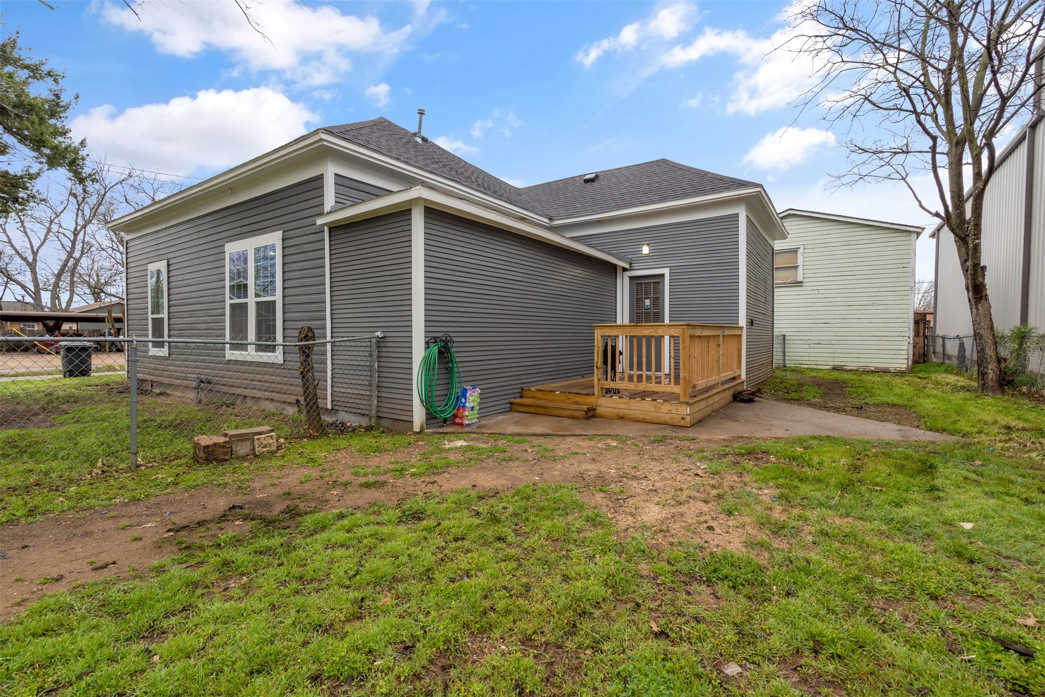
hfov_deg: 96.7
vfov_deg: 73.7
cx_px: 522
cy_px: 348
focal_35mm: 16
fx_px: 464
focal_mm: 16
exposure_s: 1/125
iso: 250
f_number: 9
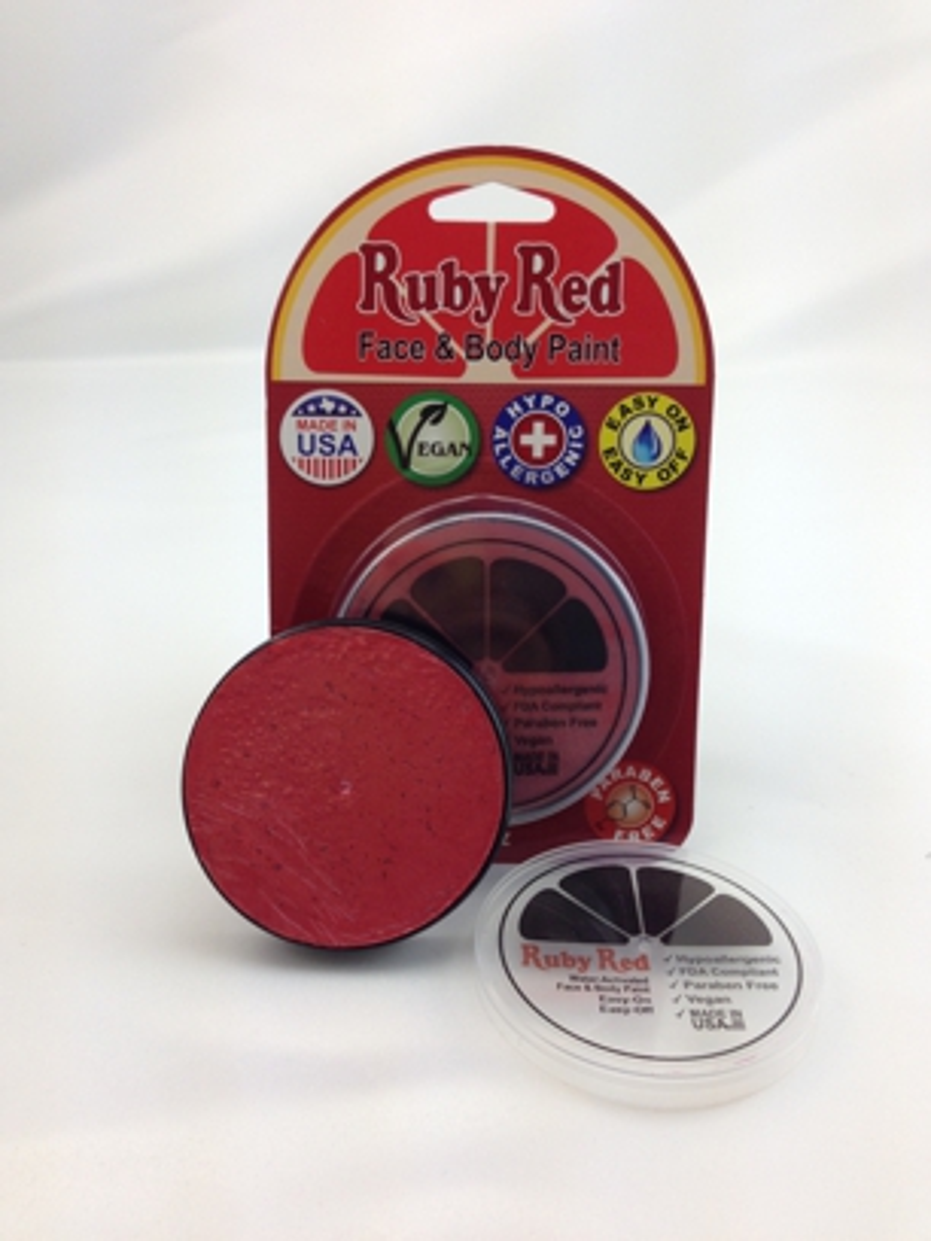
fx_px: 1183
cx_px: 466
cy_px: 620
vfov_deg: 55.4
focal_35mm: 33
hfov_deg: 42.9
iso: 50
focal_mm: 4.12
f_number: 2.4
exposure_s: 1/163
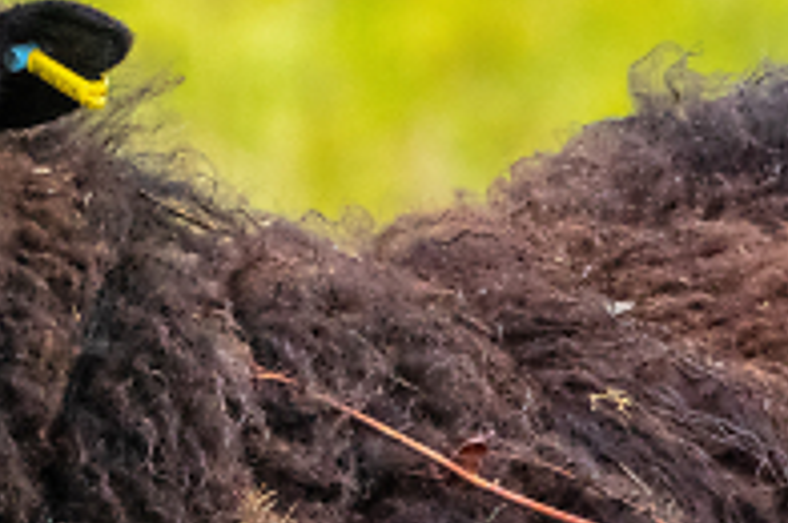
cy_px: 141
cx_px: -109
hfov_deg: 1.2
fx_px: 37194
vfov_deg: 0.8
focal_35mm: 1702
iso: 3200
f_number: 8
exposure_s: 1/400
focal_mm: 370
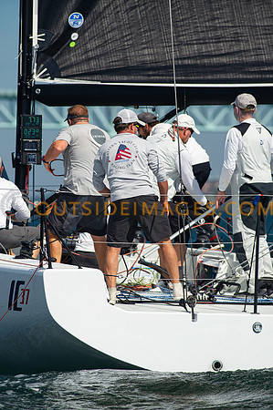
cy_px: 205
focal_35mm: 301
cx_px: 108
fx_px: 3428
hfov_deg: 4.6
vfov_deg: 6.9
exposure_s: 1/5000
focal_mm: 200
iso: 320
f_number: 4
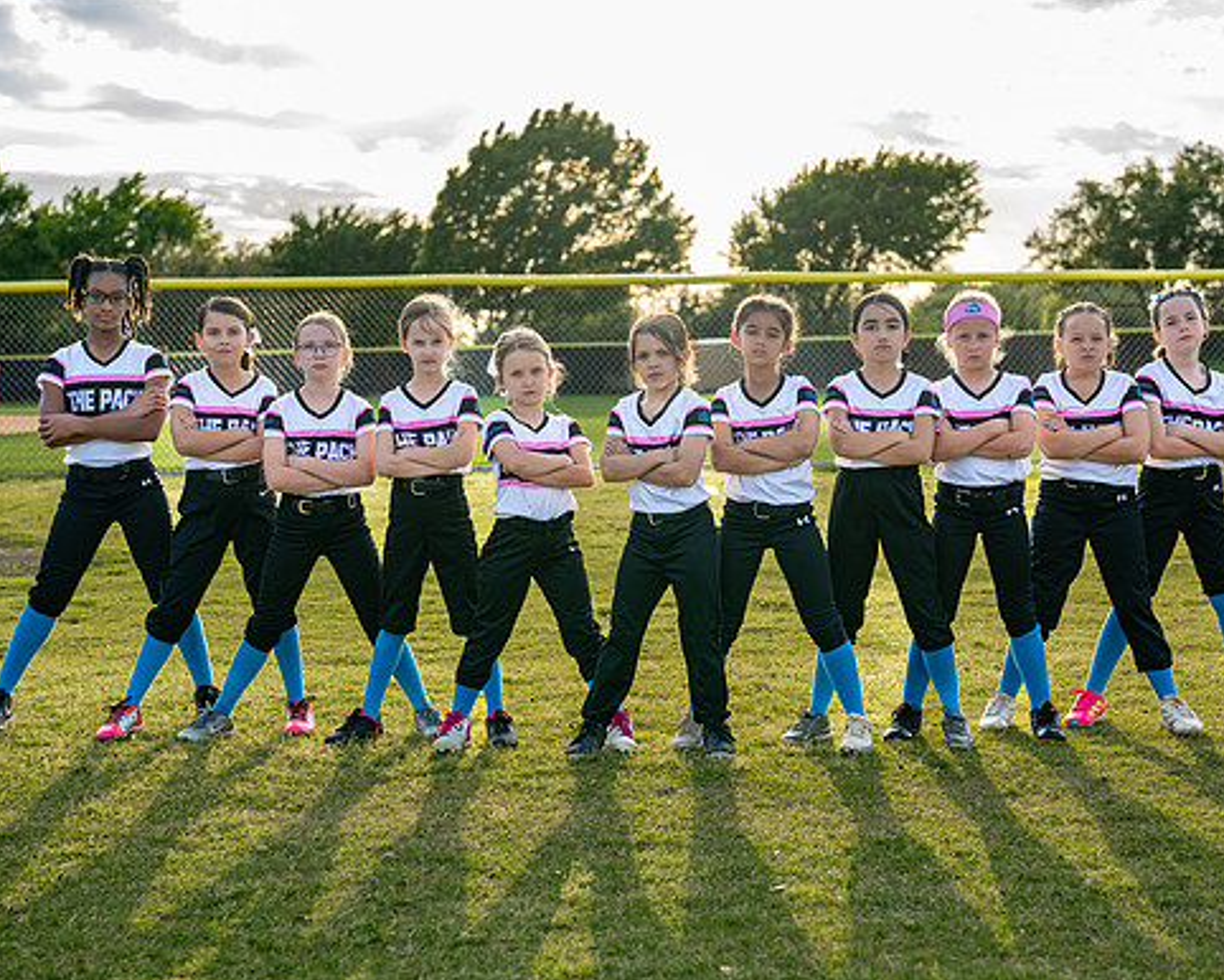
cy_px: 530
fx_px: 2428
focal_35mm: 67
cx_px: 631
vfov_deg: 22.8
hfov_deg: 28.3
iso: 100
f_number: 2.8
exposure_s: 1/500
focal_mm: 50
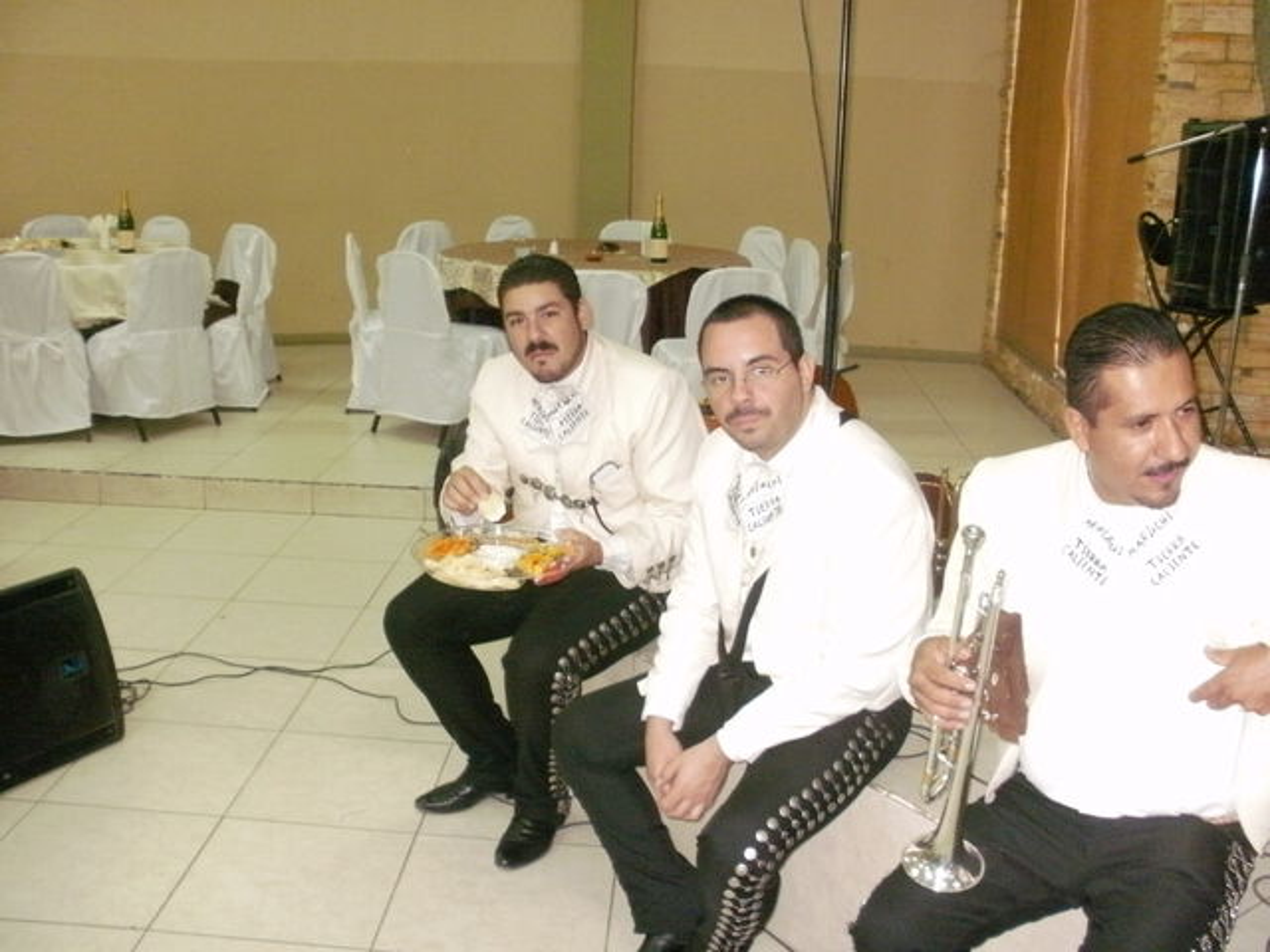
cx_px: 635
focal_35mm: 36
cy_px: 476
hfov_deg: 51.4
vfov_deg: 39.7
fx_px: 1321
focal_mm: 6.3
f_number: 3.5
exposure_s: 1/30
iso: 500
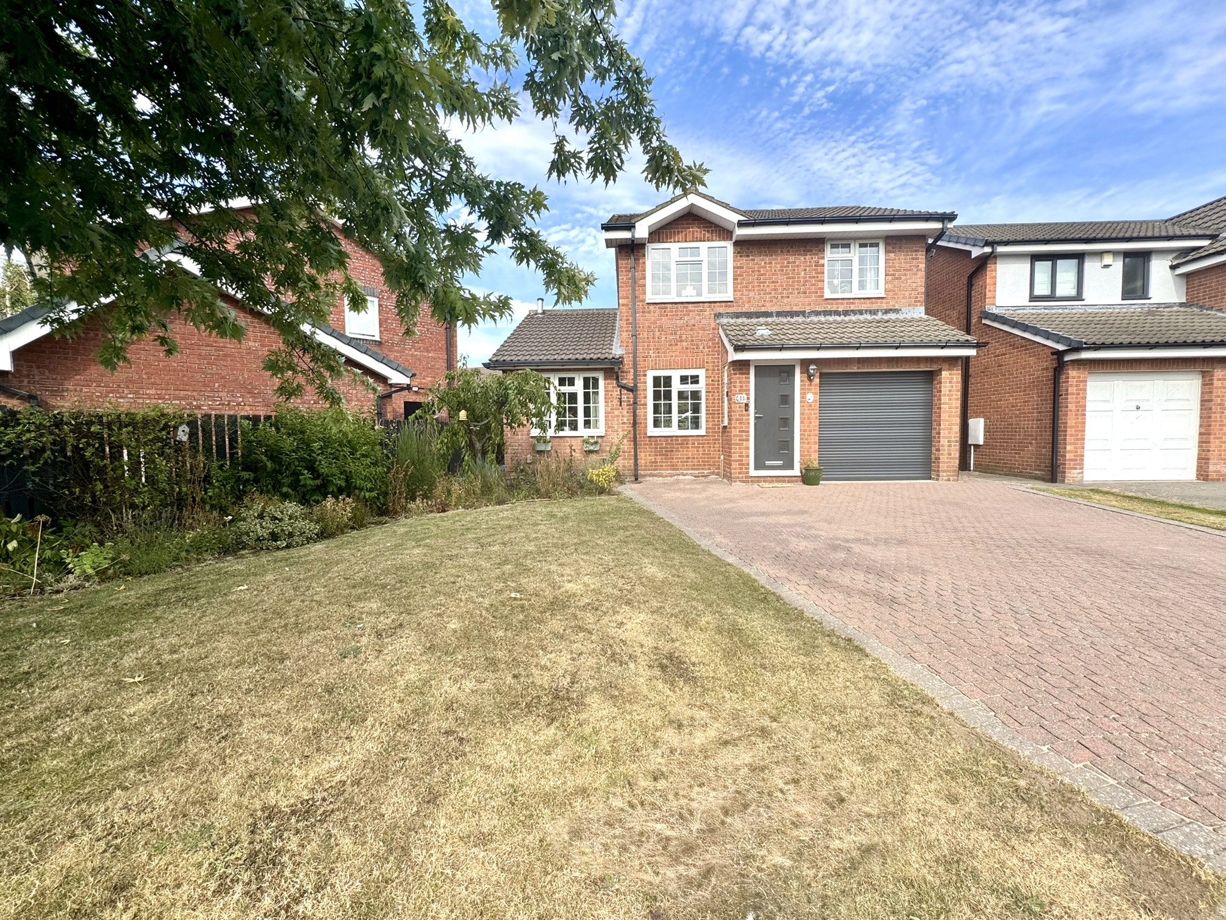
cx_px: 613
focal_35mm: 14
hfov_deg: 102.1
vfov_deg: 85.7
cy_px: 460
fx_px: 496
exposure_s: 1/741
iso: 40
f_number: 2.2
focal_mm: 2.22
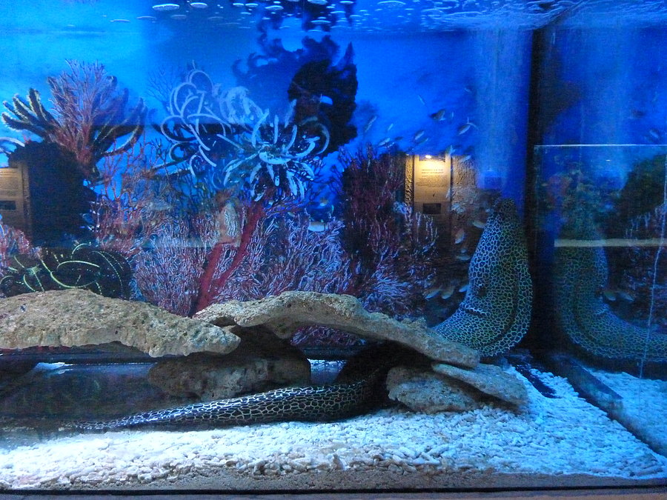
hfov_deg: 65.3
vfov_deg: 51.4
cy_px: 250
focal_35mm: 27
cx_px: 334
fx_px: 520
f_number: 2.8
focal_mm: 4.8
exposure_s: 1/15
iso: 1600
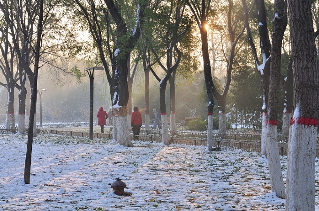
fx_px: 663
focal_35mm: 75
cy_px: 106
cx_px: 160
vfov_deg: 18.1
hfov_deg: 27.0
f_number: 7.1
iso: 200
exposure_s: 1/80
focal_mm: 50
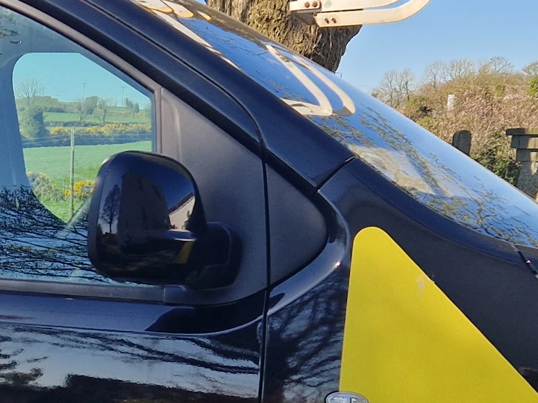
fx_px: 1461
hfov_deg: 19.8
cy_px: 507
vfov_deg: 15.1
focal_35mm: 94
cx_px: -76
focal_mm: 5.4
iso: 50
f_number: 1.8
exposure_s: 1/756
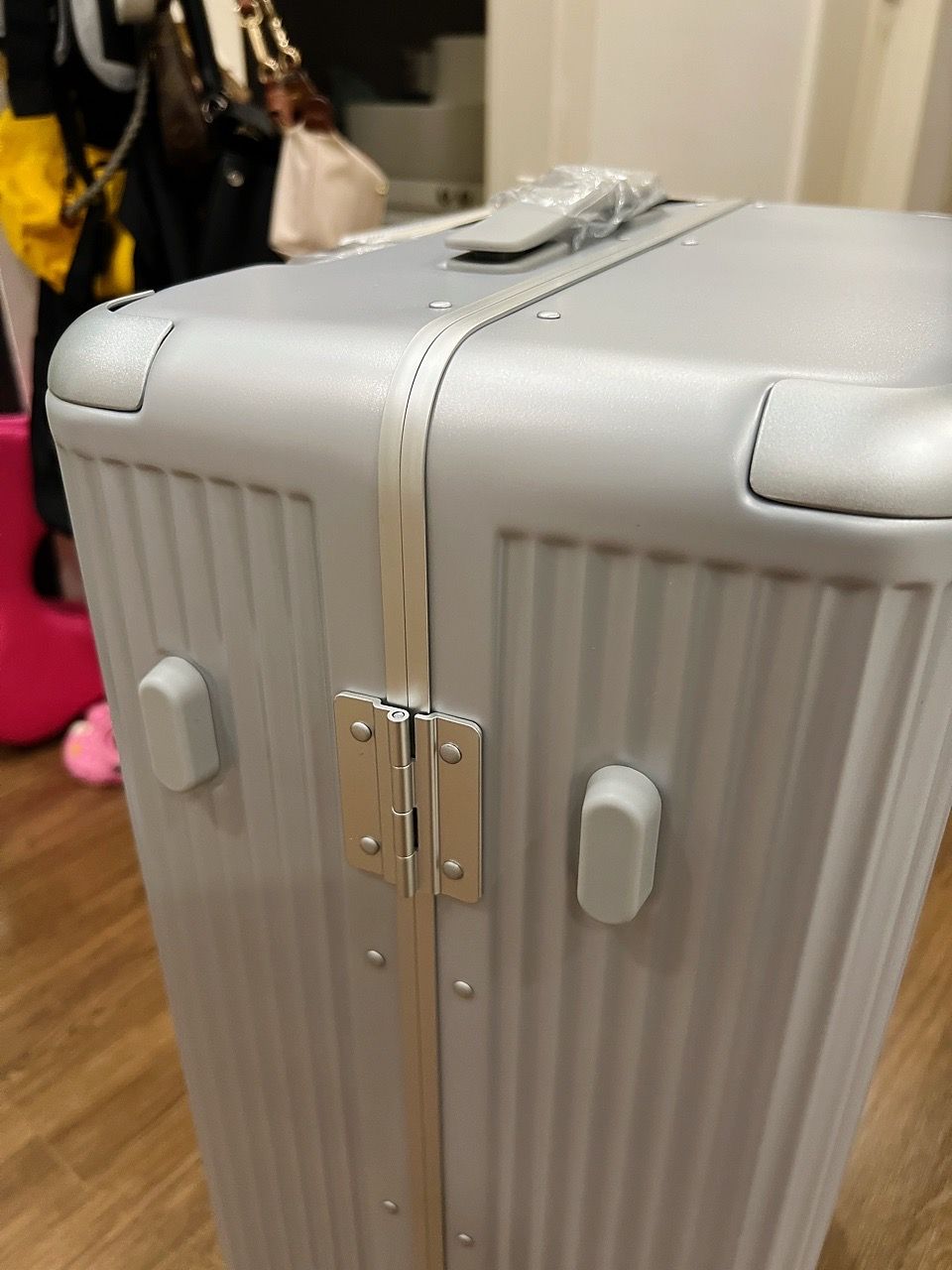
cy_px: 635
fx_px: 953
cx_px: 476
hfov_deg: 53.1
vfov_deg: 67.3
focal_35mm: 26
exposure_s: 1/60
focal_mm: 5.7
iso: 250
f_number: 1.5
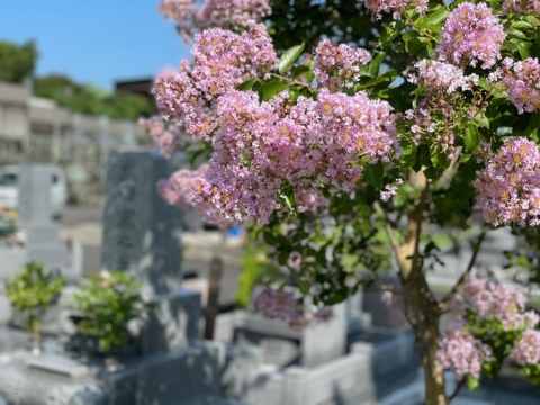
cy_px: 202
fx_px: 811
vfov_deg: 28.0
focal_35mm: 52
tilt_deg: -0.6
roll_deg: -3.4
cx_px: 270
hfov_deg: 36.8
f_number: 2
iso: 25
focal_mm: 6
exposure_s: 1/1332
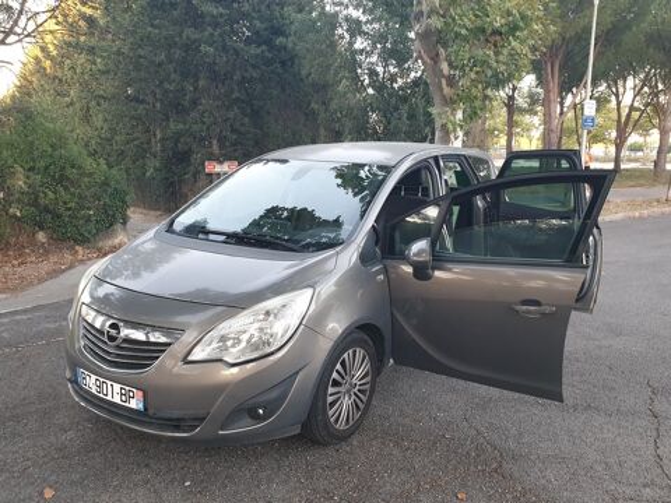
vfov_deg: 53.1
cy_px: 252
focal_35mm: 26
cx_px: 336
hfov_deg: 67.3
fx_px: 504
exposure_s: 1/50
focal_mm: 4.3
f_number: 2.4
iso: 125
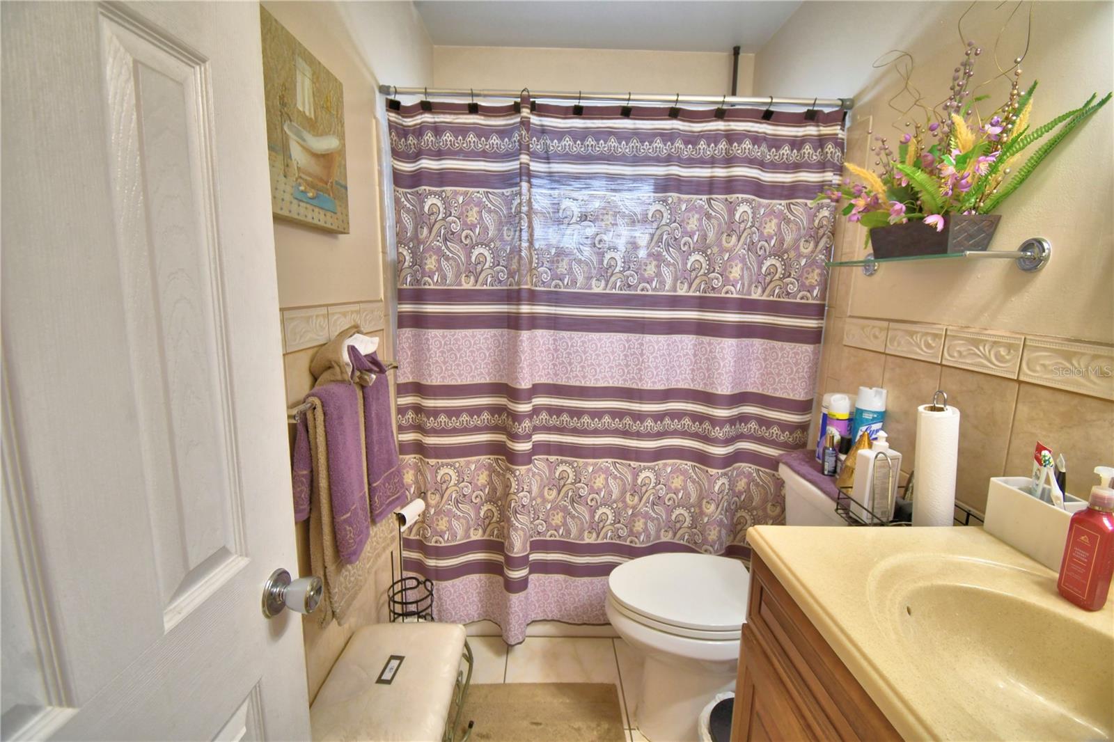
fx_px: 464
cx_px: 557
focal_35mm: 15
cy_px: 371
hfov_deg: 100.4
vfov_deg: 77.3
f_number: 4.5
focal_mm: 10
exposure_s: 1/50
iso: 400
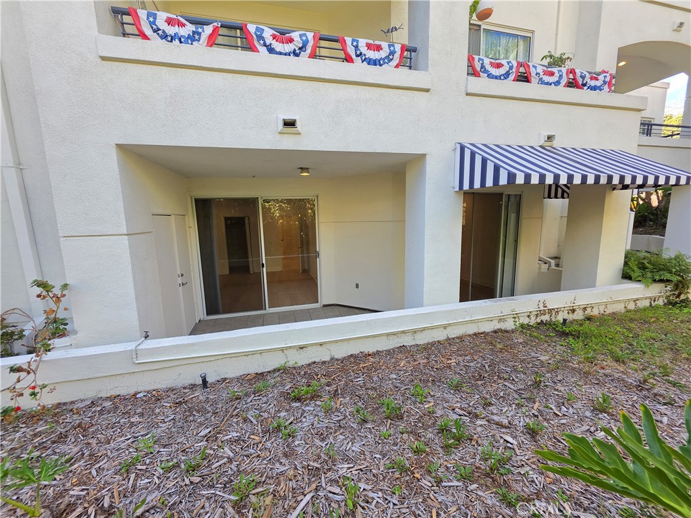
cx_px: 346
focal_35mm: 13
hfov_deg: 106.2
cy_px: 259
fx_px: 260
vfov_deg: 89.9
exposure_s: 1/120
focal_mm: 2.2
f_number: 1.9
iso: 32
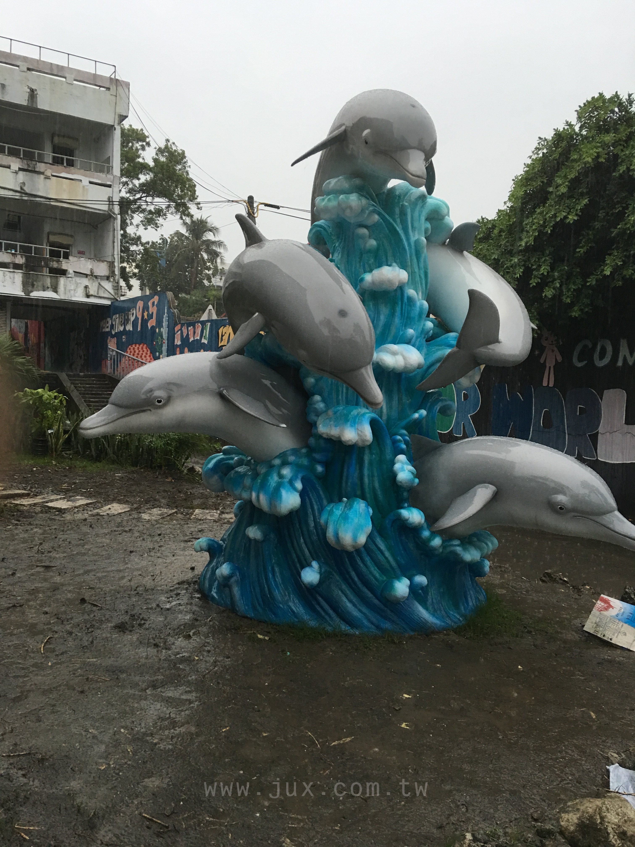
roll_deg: -2.6
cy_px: 424
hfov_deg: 48.2
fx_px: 709
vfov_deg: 61.7
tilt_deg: +0.0
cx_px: 318
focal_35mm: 29
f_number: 2.2
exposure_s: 1/30
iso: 40
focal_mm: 4.15
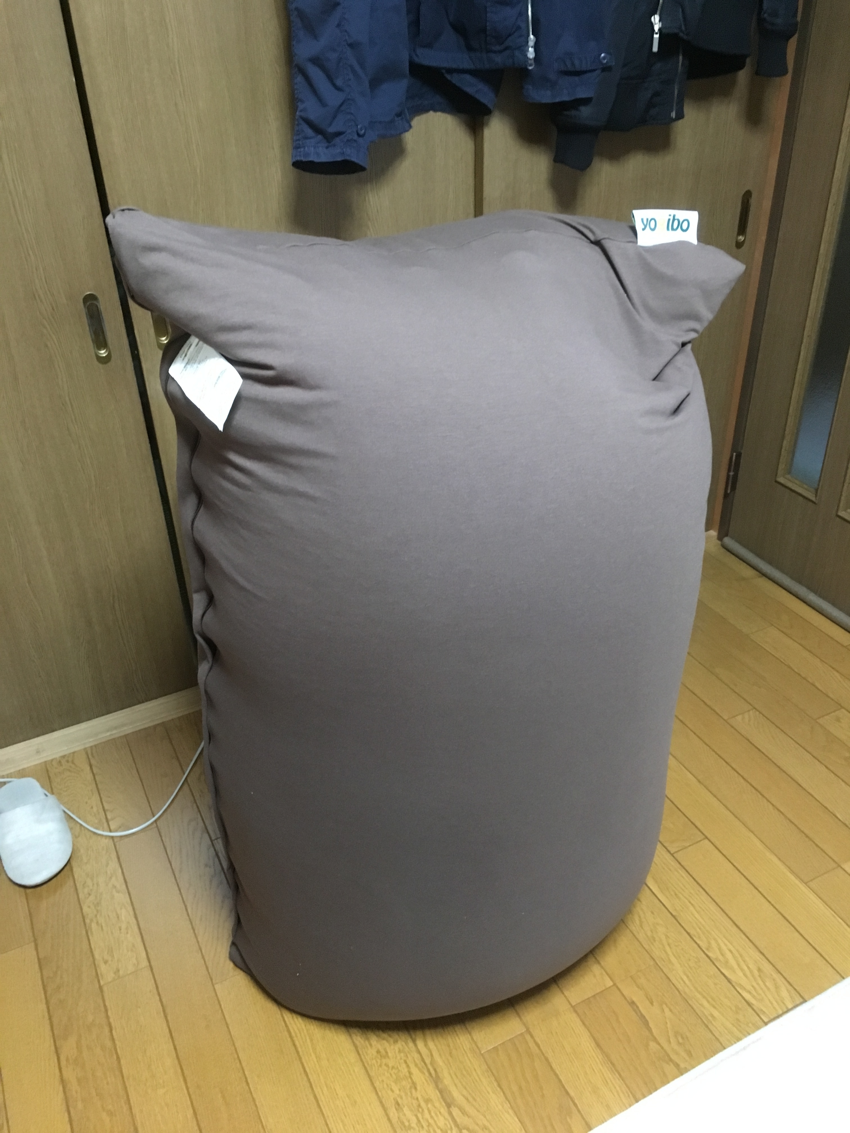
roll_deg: +2.2
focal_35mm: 29
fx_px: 949
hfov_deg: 48.2
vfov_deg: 61.7
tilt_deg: -33.3
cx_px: 425
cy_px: 566
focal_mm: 4.15
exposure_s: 1/15
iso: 250
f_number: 2.2
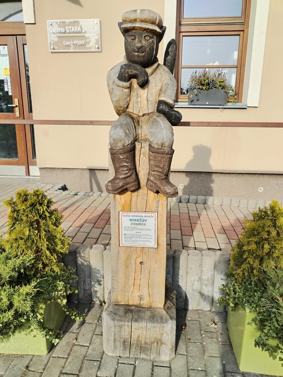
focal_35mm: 29
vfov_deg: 61.7
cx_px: 142
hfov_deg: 48.2
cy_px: 188
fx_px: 316
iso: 100
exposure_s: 1/640
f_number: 1.8
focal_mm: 4.75
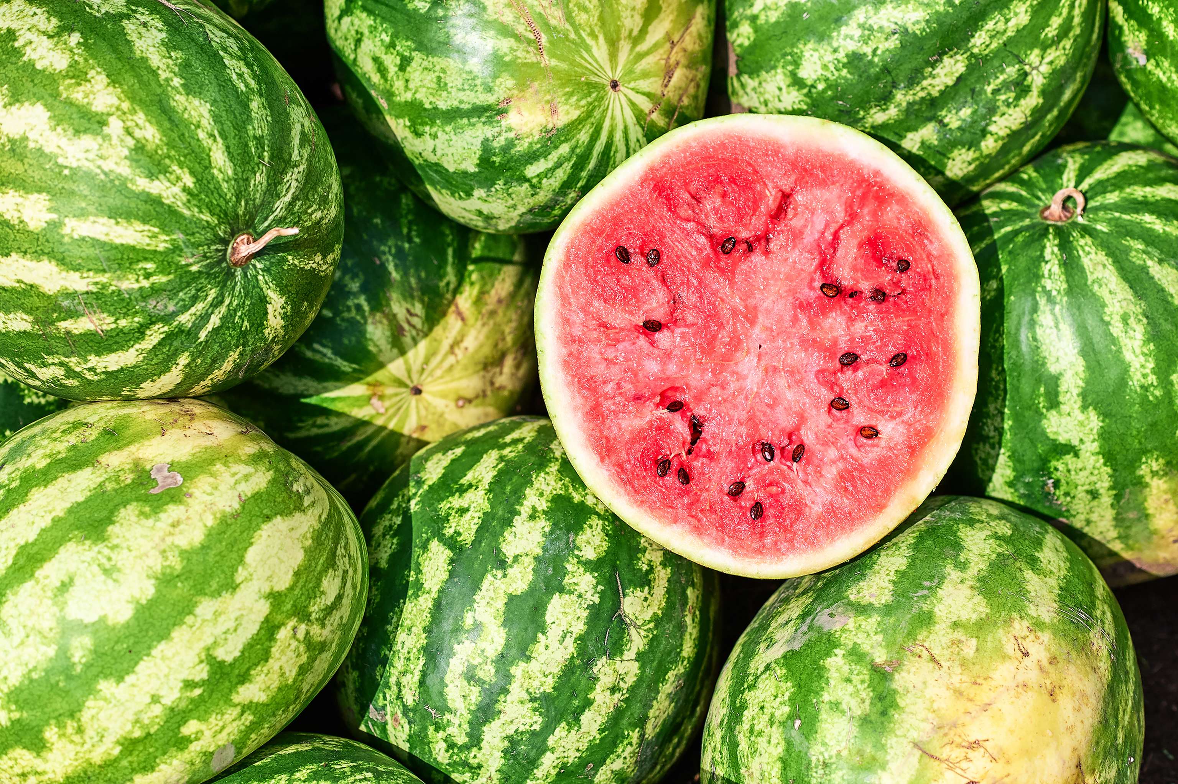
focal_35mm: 85
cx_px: 589
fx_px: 2780
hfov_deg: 23.9
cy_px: 392
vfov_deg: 16.1
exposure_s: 1/4000
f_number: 3.5
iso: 200
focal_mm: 85
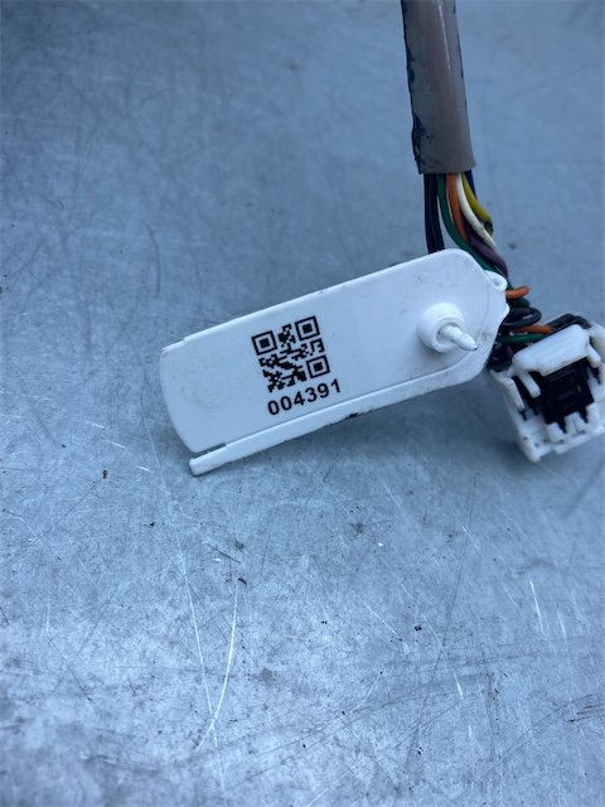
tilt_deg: -49.9
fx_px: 606
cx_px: 302
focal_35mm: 26
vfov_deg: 67.3
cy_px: 404
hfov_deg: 53.1
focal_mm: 4.25
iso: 32
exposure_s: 1/852
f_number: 1.8
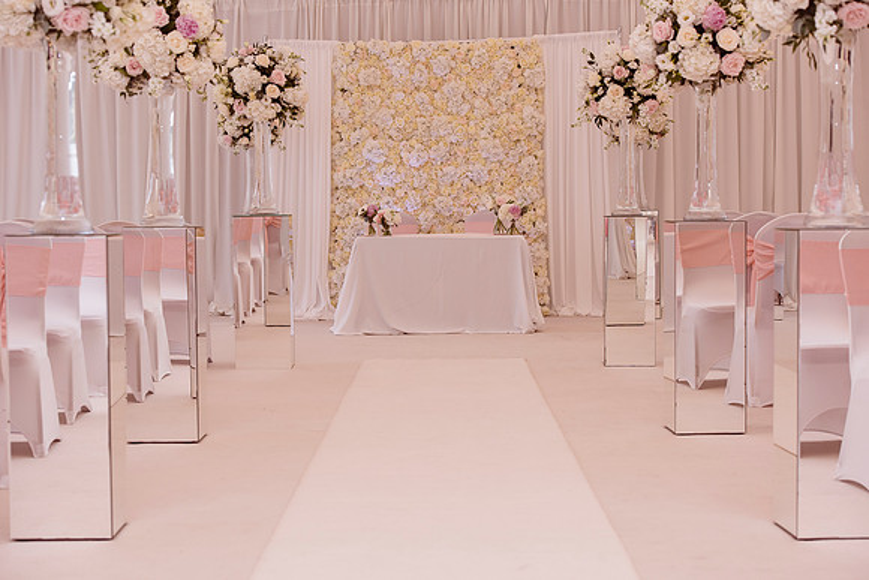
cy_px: 290
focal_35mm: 70
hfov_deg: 28.8
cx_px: 434
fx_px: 1690
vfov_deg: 19.5
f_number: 5.6
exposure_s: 1/250
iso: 320
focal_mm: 70
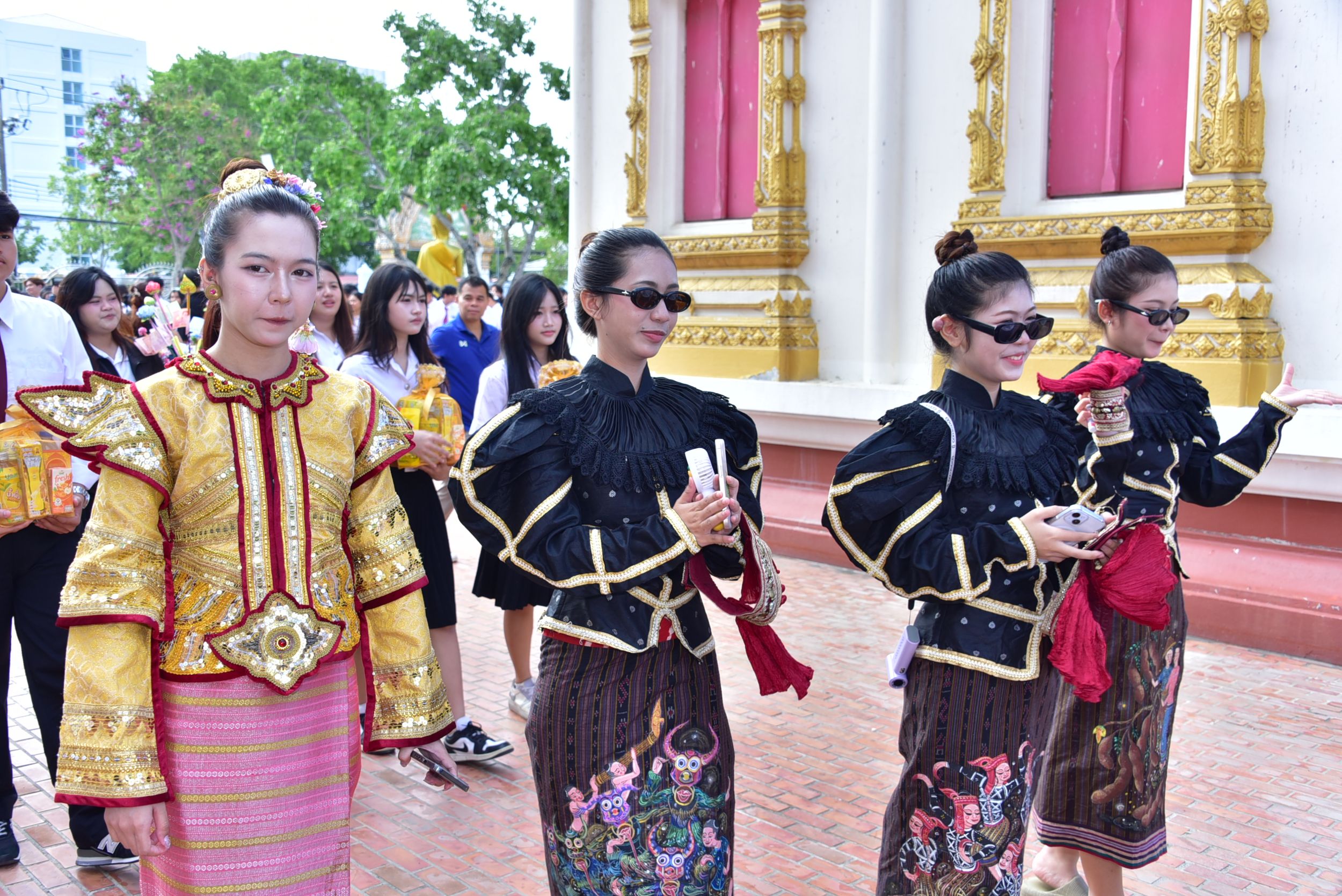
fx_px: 1268
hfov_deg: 55.8
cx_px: 671
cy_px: 448
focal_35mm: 34
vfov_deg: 38.9
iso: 250
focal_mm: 34
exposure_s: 1/200
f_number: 6.3
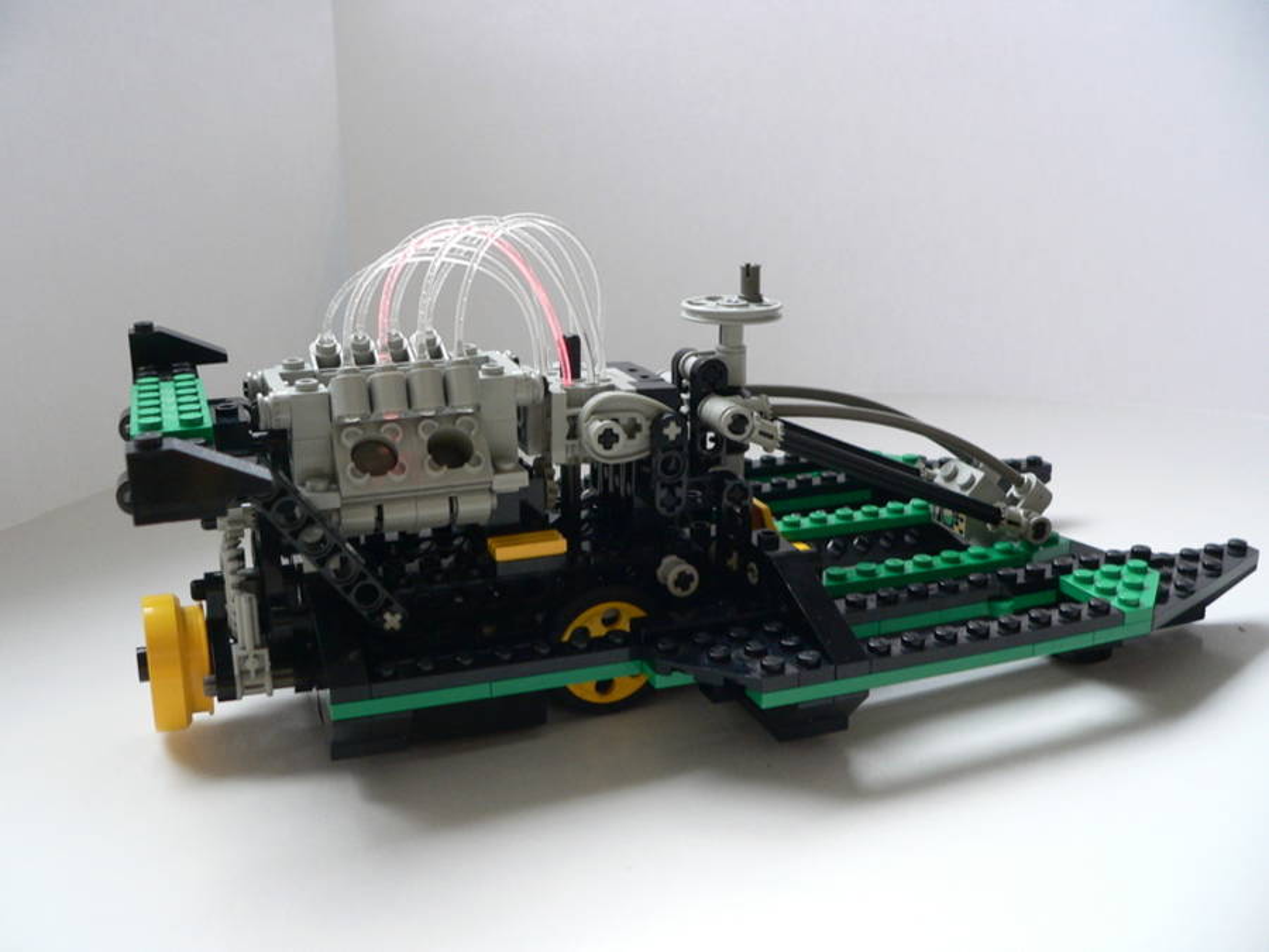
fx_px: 1320
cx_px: 634
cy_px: 476
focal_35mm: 36
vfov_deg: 39.7
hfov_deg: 51.4
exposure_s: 1/30
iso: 200
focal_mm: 6
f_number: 2.8
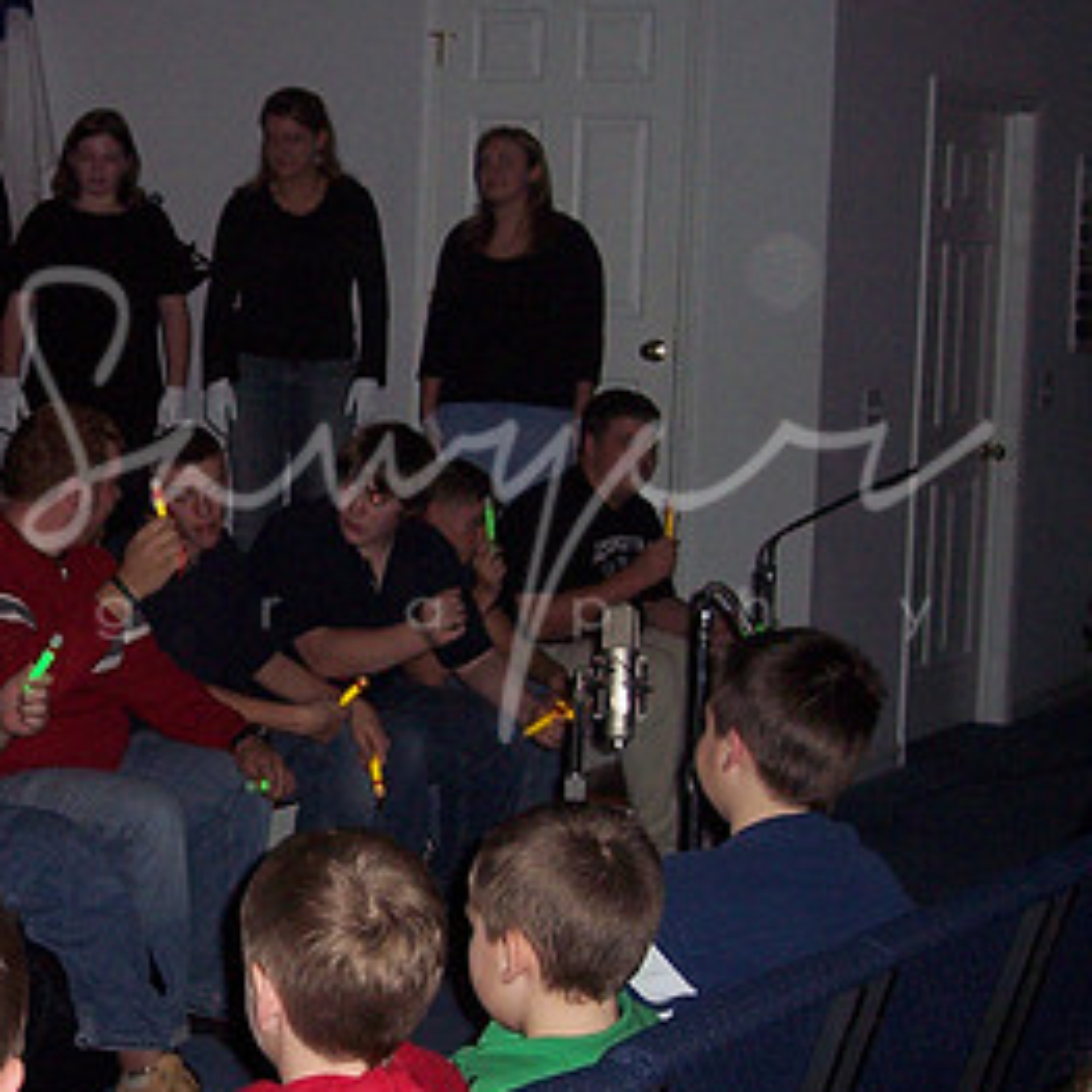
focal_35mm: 76
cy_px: 459
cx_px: 4
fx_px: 2712
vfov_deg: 22.7
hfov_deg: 21.9
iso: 140
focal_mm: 8
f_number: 2.8
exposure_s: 1/60
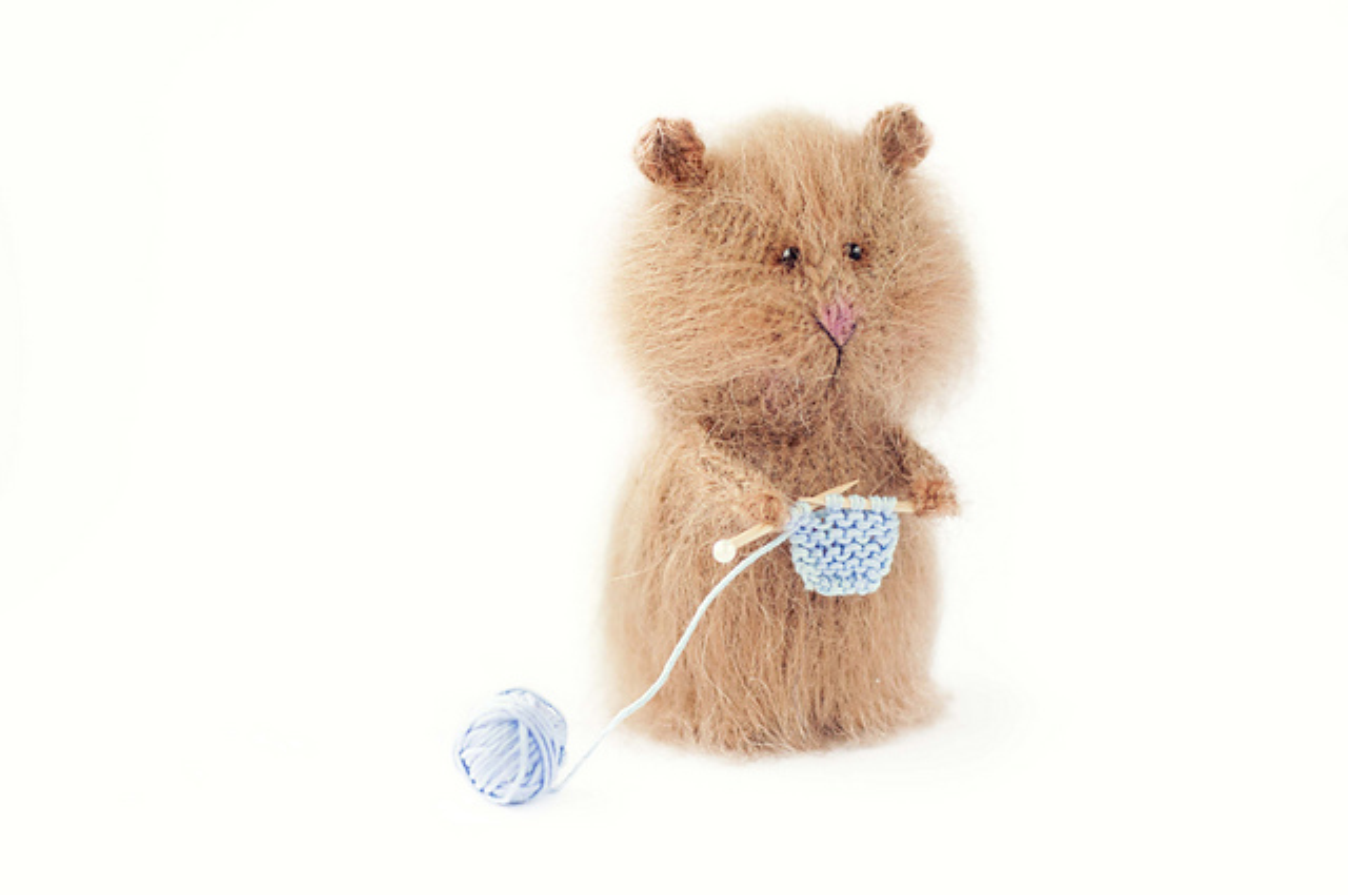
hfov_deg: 27.0
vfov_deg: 18.1
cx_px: 674
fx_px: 2805
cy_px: 448
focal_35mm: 75
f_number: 2.8
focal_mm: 50
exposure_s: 1/800
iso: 200
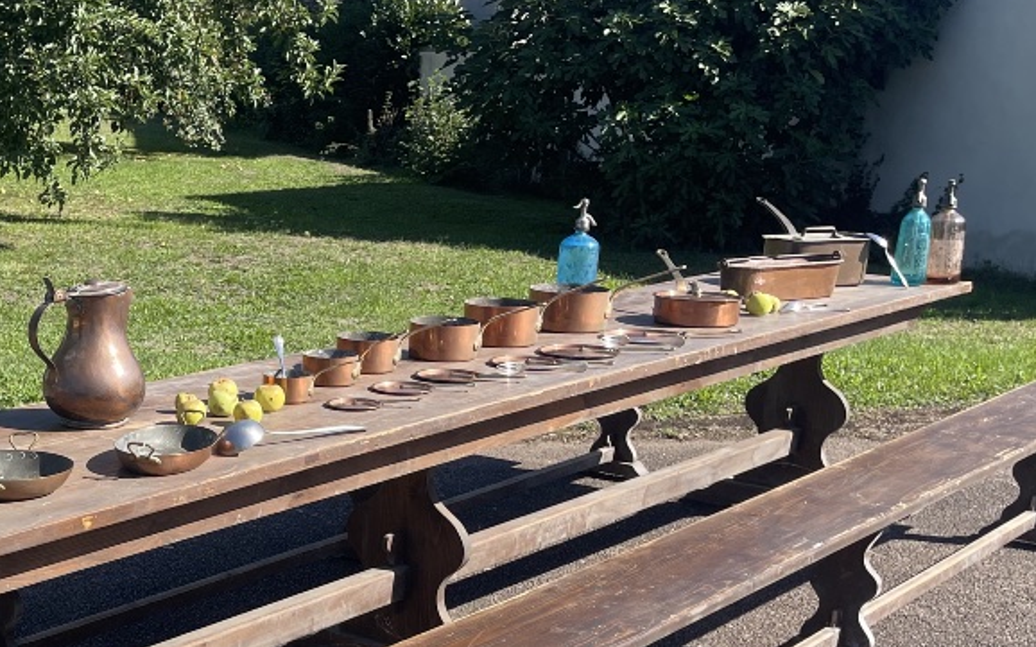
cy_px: 561
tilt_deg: -18.6
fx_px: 1553
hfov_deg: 35.0
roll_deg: -0.2
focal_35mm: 55
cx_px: 120
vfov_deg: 23.0
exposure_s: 1/1618
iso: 32
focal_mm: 5.1
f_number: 1.6
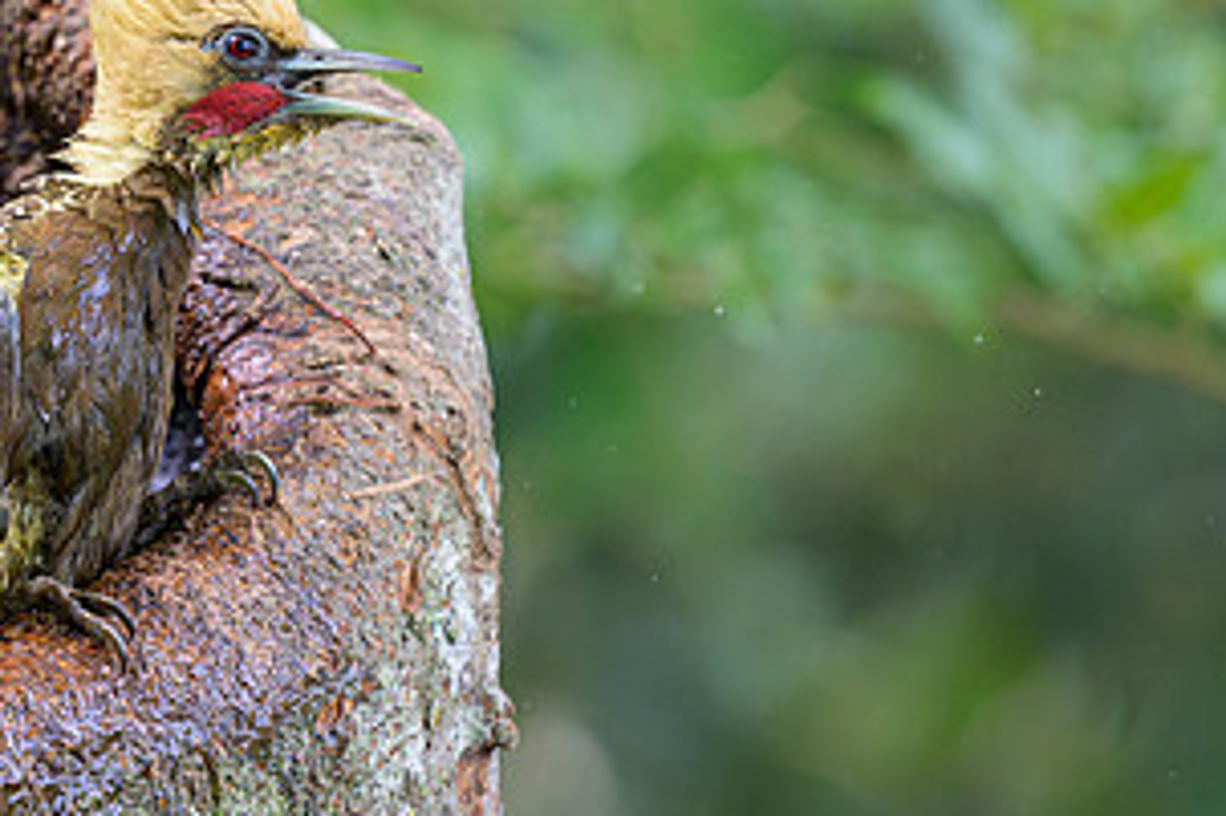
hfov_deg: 1.8
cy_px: 95
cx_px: 508
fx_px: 39447
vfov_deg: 1.2
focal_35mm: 1159
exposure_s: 1/2000
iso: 4500
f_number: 4
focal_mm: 400
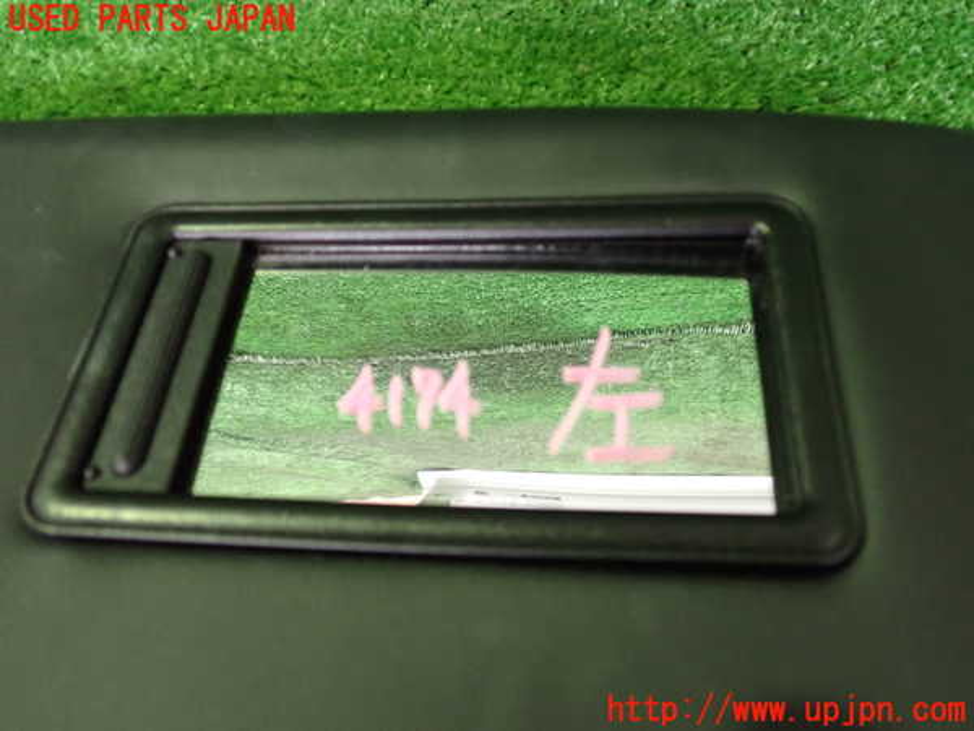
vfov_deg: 46.8
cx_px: 487
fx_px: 844
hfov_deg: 60.0
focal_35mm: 30
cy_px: 366
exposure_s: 1/30
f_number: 2.3
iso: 800
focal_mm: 5.4
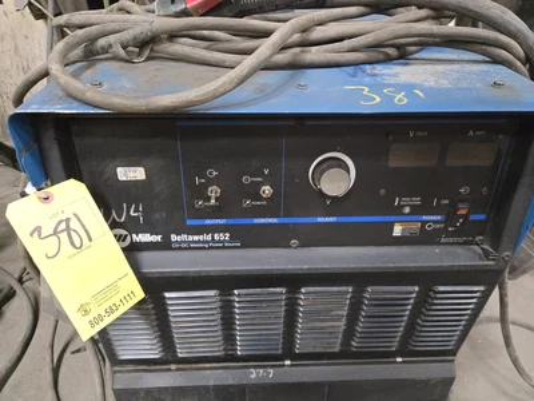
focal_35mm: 23
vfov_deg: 58.9
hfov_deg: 73.9
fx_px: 355
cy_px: 200
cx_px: 267
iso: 800
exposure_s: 1/120
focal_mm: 5.4
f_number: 1.8
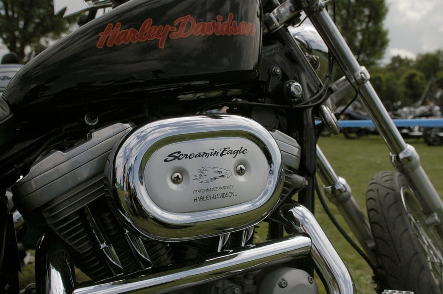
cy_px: 147
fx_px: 443
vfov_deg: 36.8
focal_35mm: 36
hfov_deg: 53.2
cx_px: 222
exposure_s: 1/4000
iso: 800
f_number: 5
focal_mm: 24
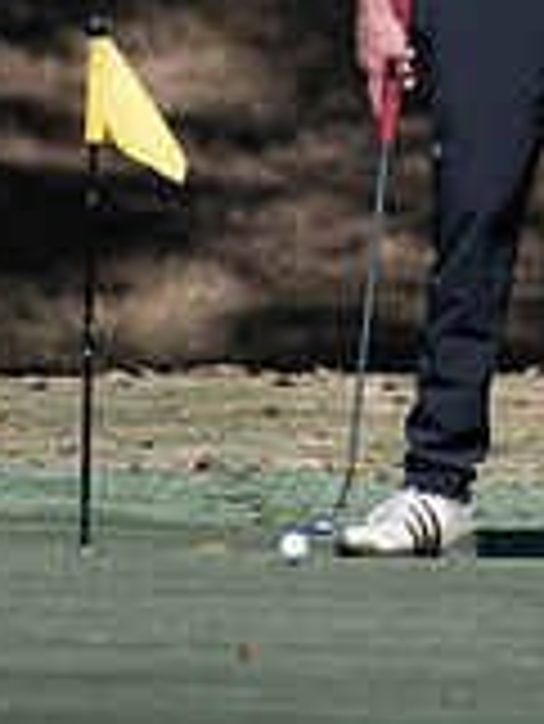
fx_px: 42166
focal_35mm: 2015
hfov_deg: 0.7
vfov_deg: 1.0
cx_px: 575
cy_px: -144
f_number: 5.6
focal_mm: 500
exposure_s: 1/2000
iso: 400
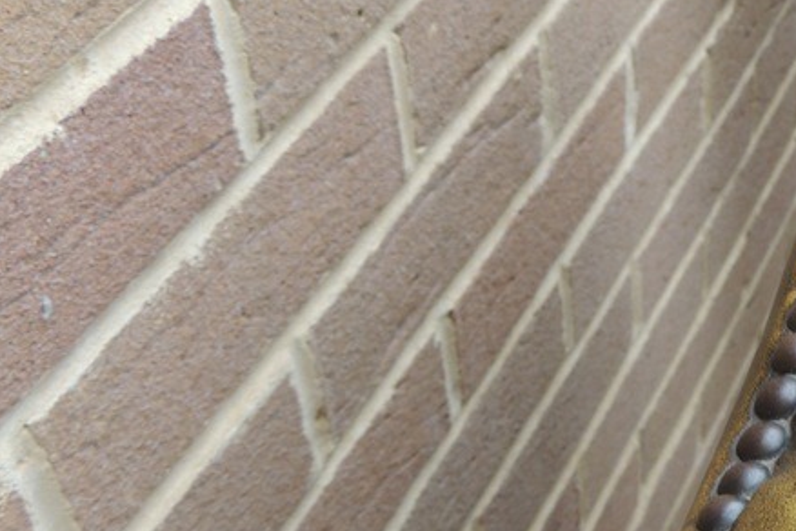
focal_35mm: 73
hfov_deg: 26.4
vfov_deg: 18.6
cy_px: 360
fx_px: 1614
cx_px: 781
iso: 100
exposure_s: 1/50
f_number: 3.1
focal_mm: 5.3
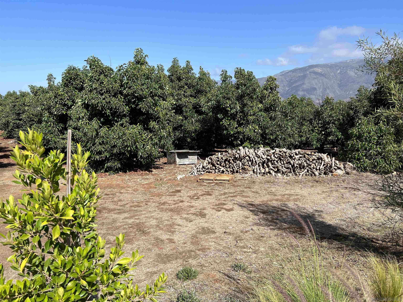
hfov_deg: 67.3
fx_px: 303
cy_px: 151
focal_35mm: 26
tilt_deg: -10.0
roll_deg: +0.7
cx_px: 202
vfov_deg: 53.1
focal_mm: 5.7
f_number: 1.5
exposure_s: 1/3356
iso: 50
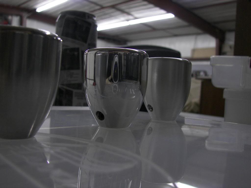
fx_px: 261
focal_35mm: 36
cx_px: 126
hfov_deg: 51.4
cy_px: 94
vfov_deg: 39.7
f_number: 2.8
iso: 100
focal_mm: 6
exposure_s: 1/30
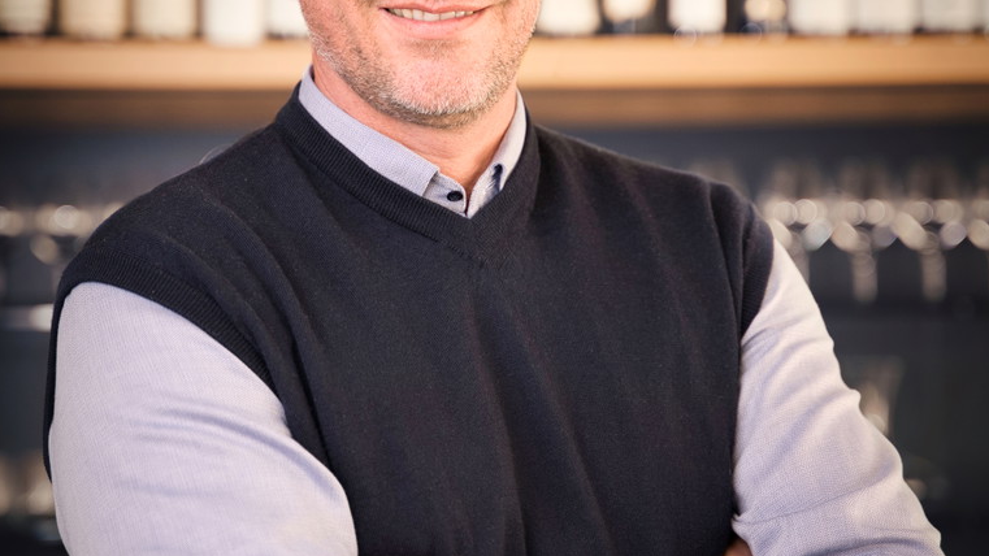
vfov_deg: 10.2
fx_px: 3121
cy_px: 238
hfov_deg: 18.0
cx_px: 494
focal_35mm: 119
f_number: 2.8
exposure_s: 1/200
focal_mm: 75
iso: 200
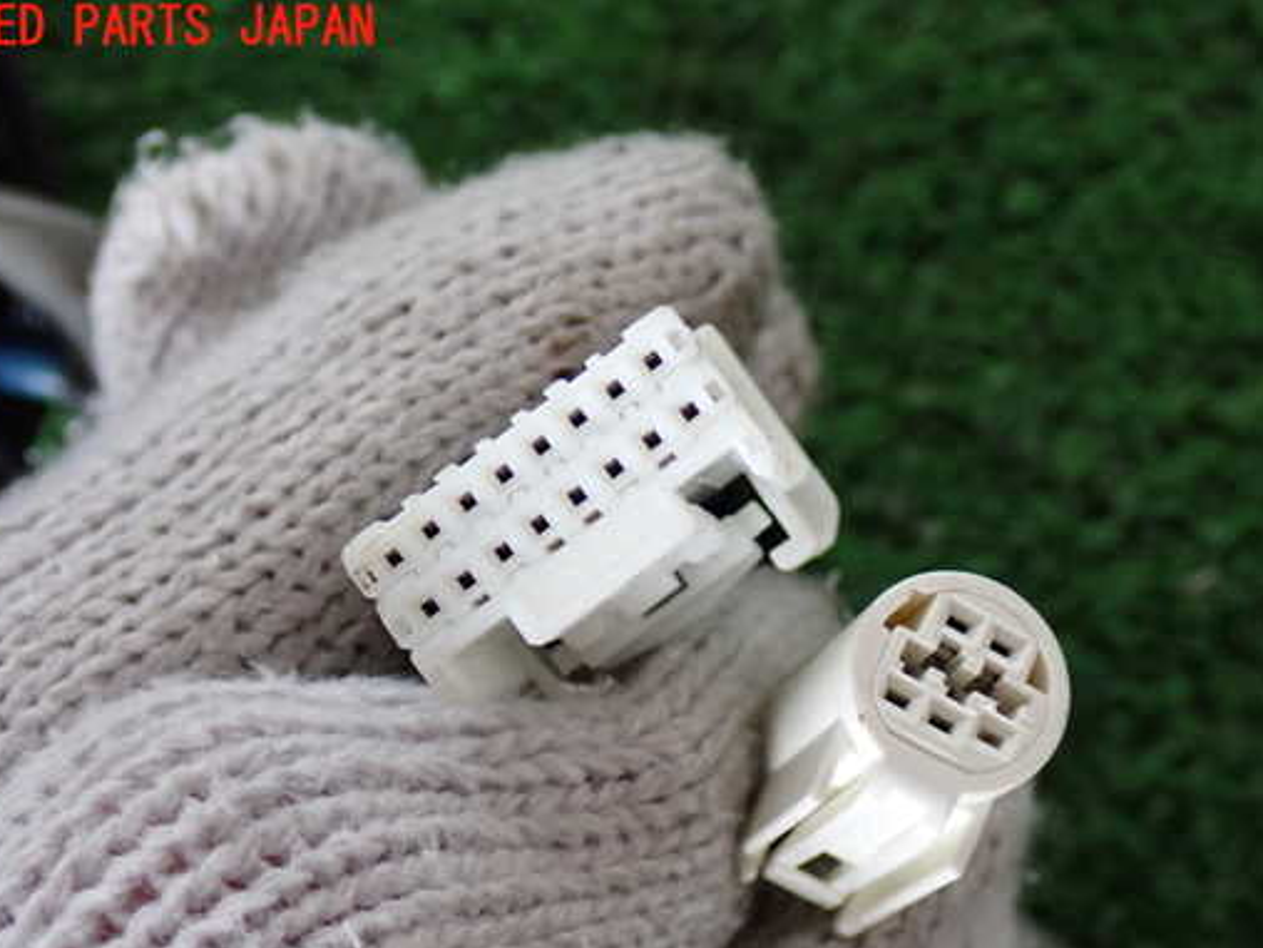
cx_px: 669
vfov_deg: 24.8
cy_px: 557
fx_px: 2153
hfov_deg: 32.7
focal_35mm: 59
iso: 640
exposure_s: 1/50
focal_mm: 9.01
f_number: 3.2
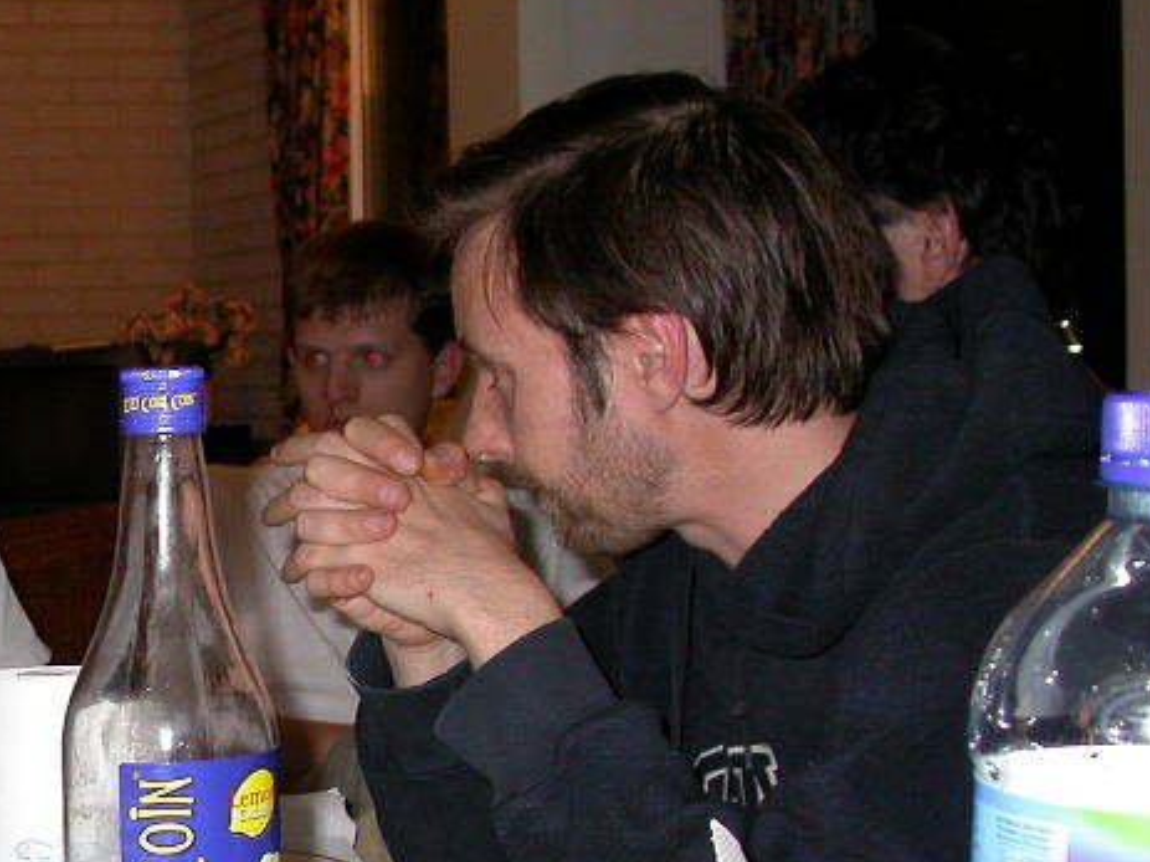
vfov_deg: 17.4
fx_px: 2790
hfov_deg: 22.2
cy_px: 686
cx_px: -50
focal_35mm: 84
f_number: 2.6
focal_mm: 7.85
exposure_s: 1/60
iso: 100
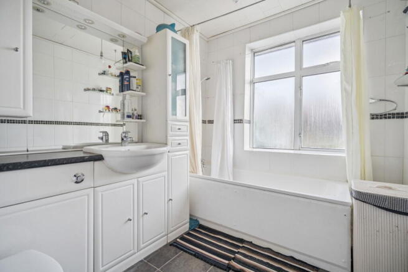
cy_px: 136
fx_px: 181
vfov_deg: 73.8
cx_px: 204
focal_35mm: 16
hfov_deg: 96.7
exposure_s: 1/100
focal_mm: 16
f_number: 5
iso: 320
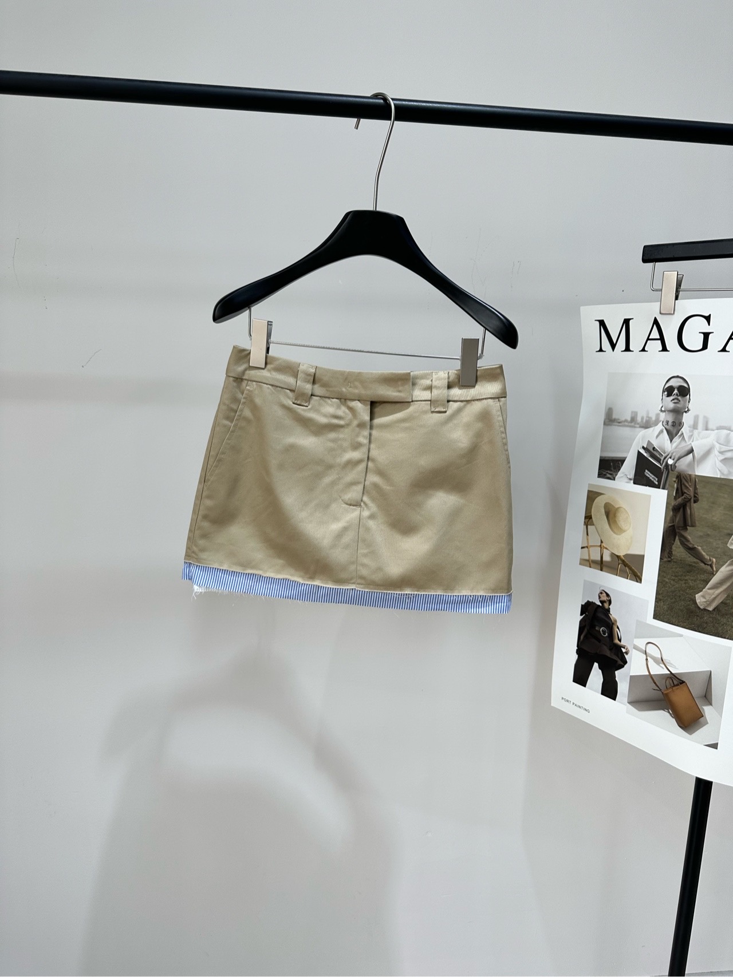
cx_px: 366
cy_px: 488
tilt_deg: -10.2
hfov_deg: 56.8
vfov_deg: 71.6
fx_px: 678
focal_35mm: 24
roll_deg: -1.9
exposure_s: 1/217
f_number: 1.78
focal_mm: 6.86
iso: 80
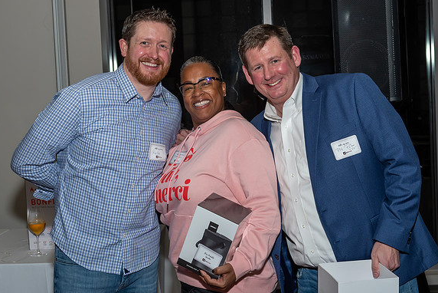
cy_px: 135
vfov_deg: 21.9
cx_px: 214
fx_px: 755
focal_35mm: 62
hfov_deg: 32.4
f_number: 7.1
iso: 400
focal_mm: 34
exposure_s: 1/250
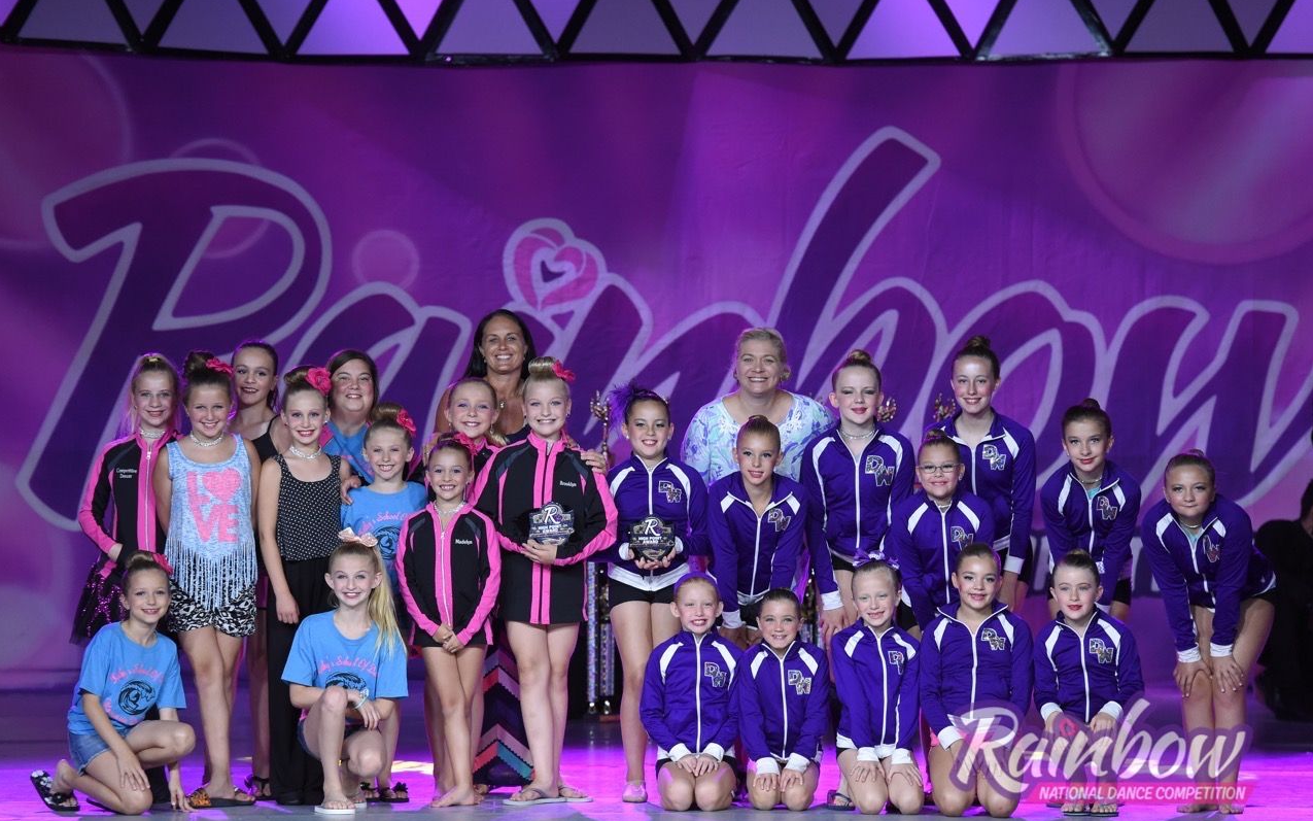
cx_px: 655
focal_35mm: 179
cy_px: 433
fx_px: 6406
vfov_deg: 7.3
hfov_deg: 11.7
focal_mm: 175
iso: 4000
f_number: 3.5
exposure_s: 1/640
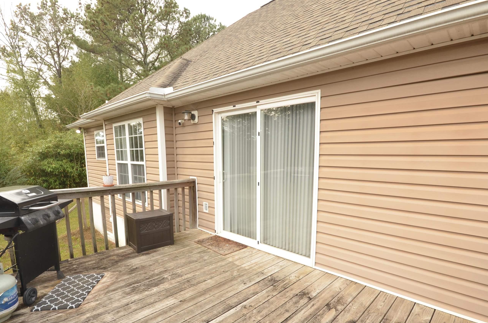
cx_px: 243
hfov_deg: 90.1
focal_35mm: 18
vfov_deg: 66.8
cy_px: 186
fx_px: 243
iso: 160
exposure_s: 1/40
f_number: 10
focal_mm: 10
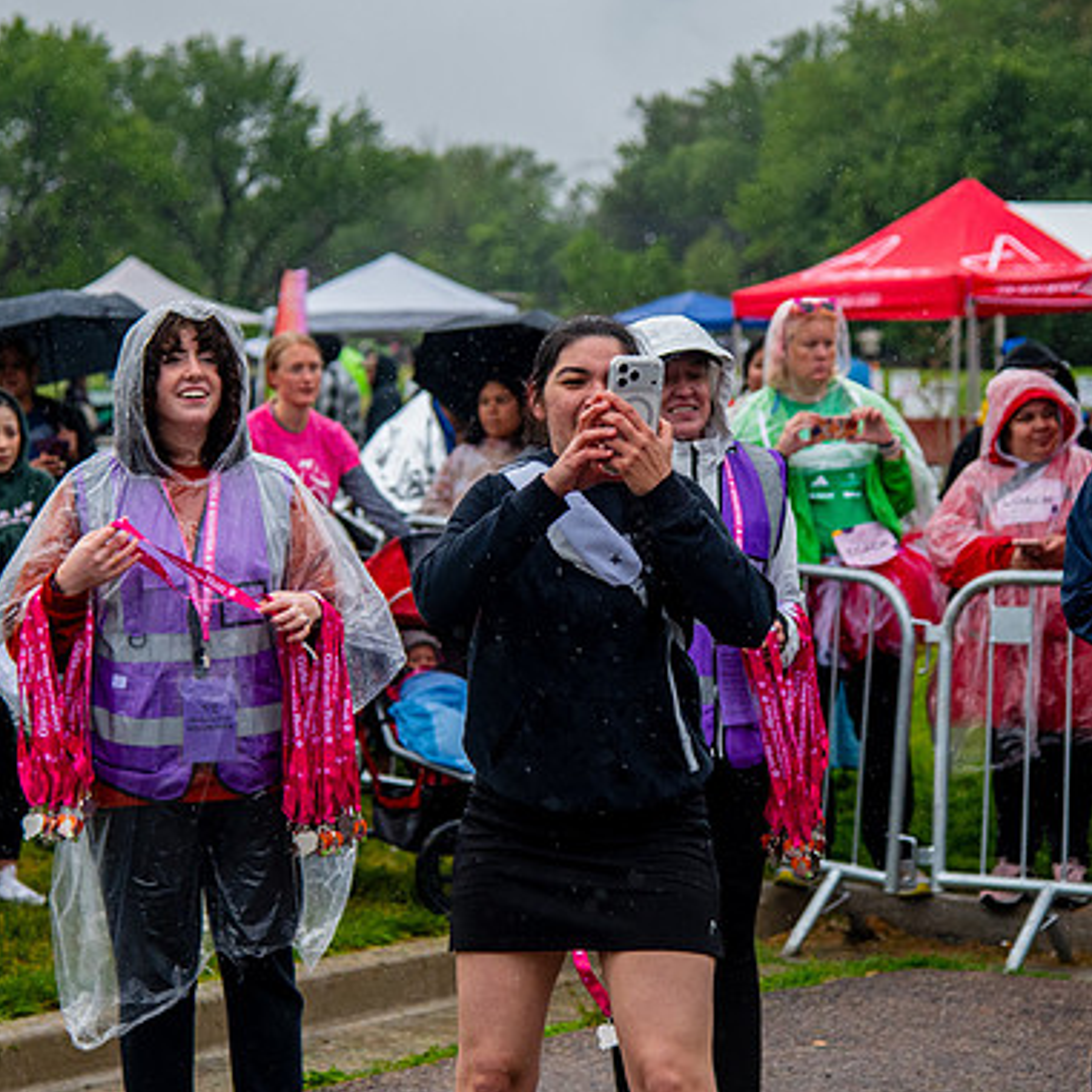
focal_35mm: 101
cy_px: 476
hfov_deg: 17.2
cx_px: 499
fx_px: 3605
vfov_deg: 17.2
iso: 1600
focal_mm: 66
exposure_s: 1/2500
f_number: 4
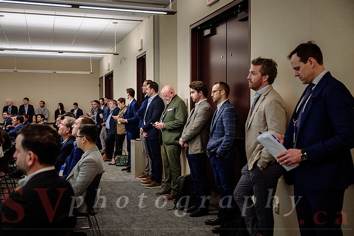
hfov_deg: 47.6
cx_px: 177
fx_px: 402
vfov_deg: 32.8
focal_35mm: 41
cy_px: 118
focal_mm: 40
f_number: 2.8
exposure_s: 1/125
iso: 800
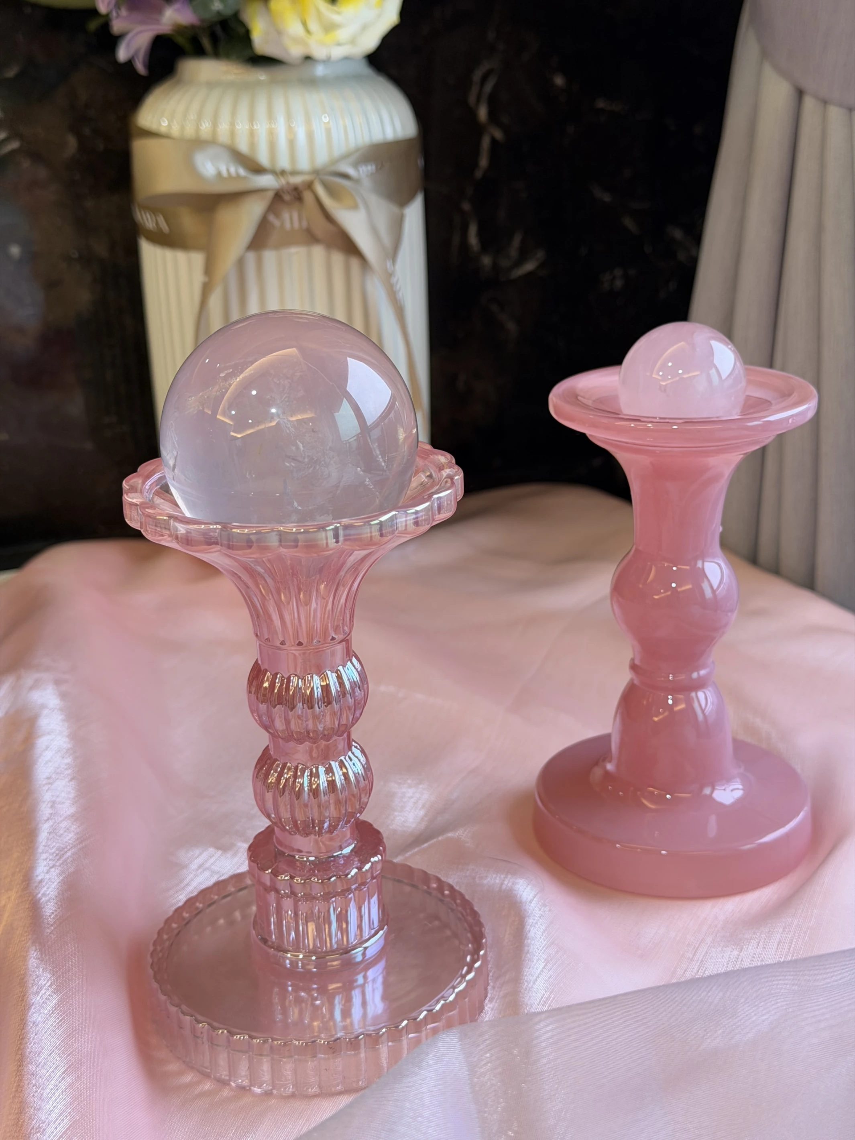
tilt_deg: -19.0
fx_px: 1581
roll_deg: +1.7
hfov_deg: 30.3
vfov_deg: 39.7
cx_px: 428
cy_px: 570
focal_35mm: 48
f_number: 1.78
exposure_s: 1/60
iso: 80
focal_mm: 6.76
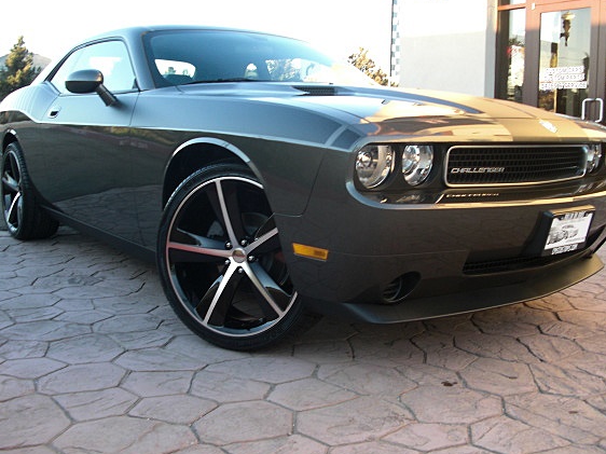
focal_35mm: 41
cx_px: 328
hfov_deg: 45.7
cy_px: 210
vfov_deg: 35.1
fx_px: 717
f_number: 2.8
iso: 100
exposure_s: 1/80
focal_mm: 6.3
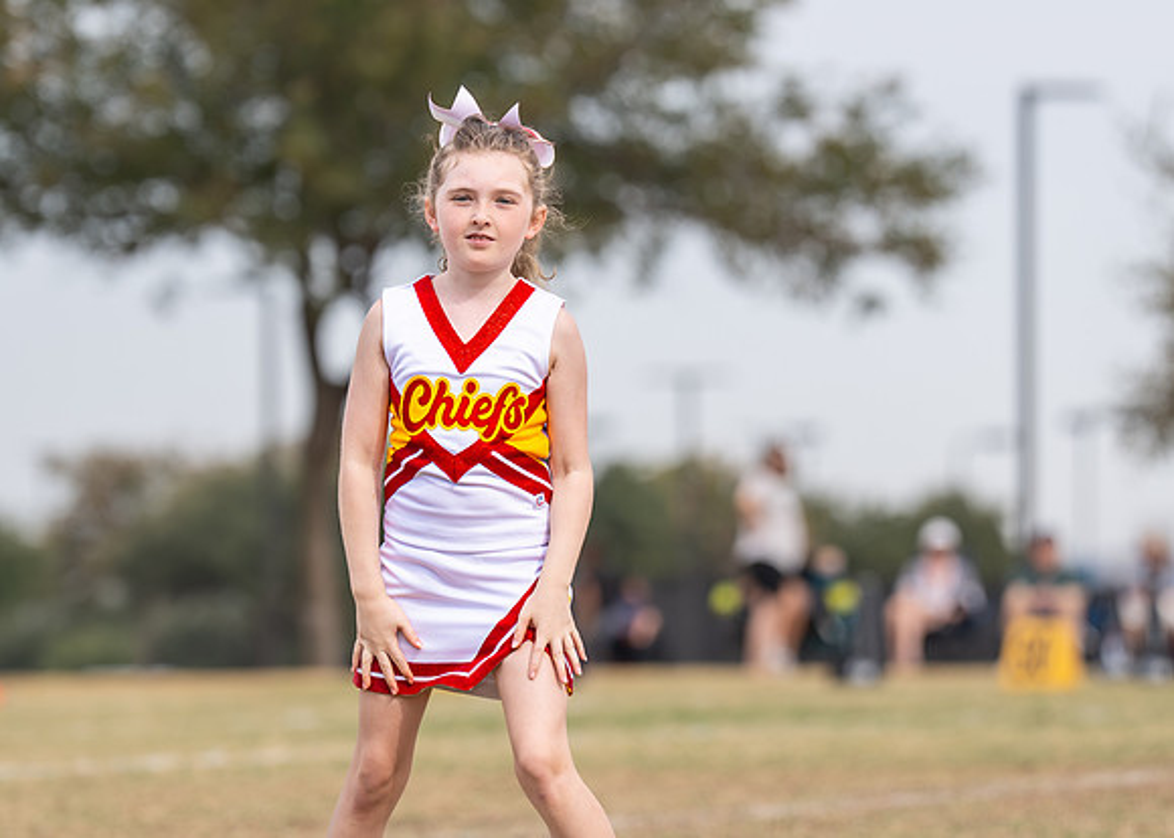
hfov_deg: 7.0
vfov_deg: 5.0
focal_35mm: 287
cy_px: 421
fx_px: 9551
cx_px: 517
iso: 160
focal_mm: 150
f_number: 2.8
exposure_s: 1/1600
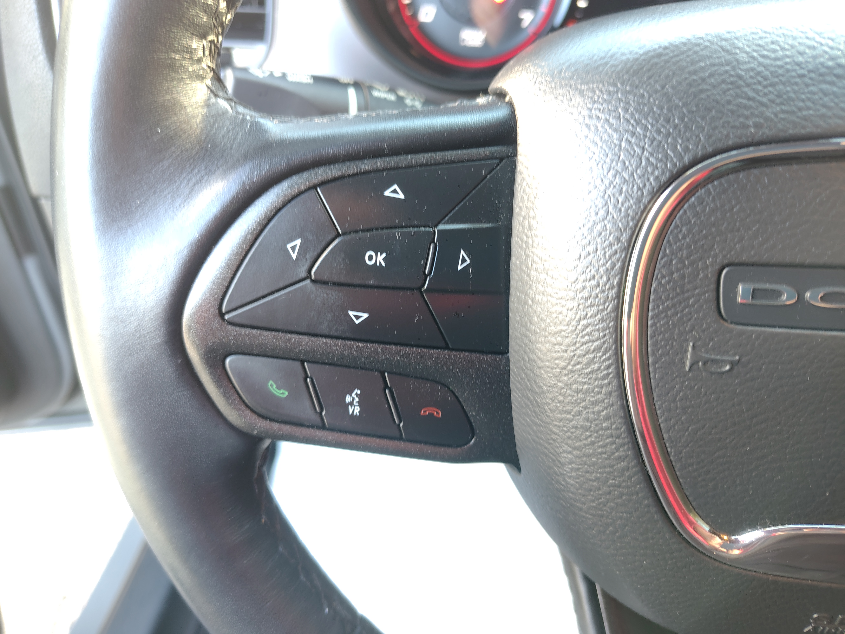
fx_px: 586
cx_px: 422
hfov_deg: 71.6
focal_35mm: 24
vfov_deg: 56.8
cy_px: 317
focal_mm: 5.56
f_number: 1.8
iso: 100
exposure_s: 1/8
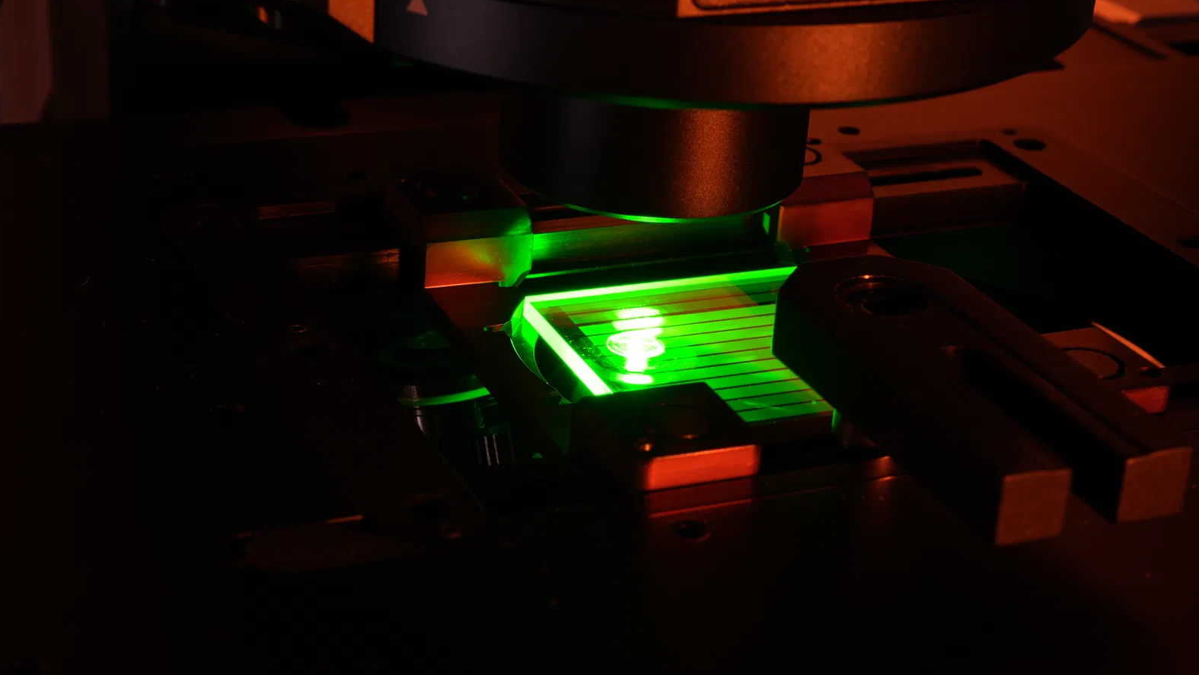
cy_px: 347
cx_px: 595
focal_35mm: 74
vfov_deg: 16.3
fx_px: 2353
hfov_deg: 28.6
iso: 100
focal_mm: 70
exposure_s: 10
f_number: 20
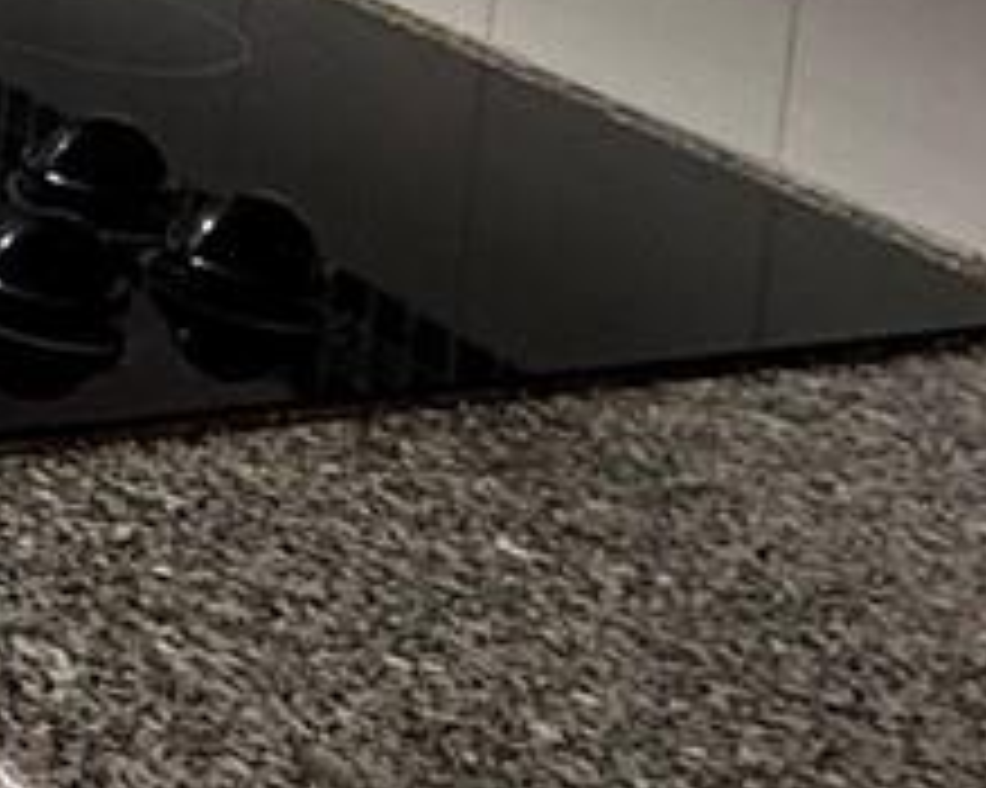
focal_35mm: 100
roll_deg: -4.5
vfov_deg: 13.4
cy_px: -752
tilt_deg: -3.6
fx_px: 2917
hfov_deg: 15.4
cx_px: -986
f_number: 2.2
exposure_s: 1/60
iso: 200
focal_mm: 2.22
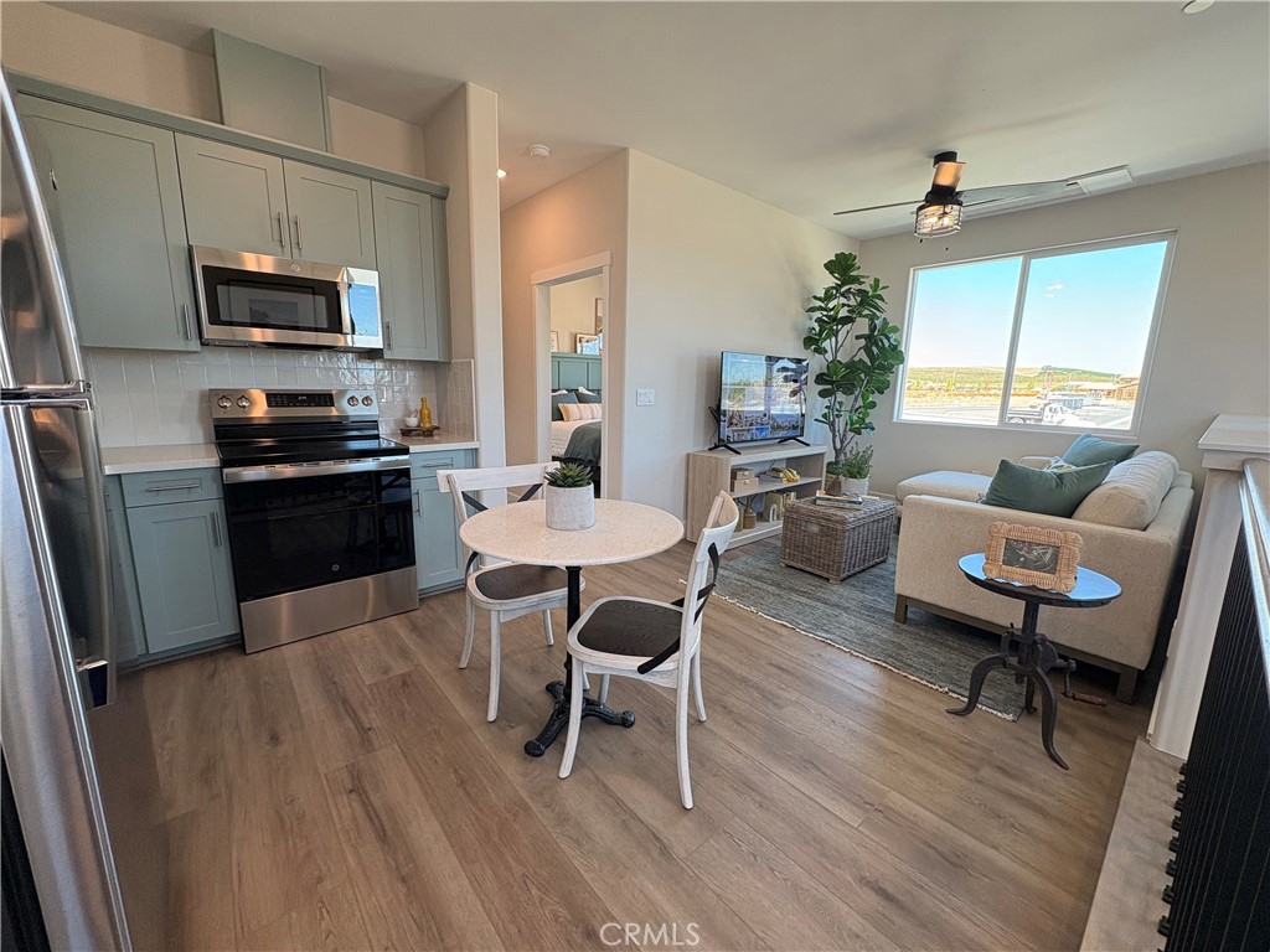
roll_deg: -0.8
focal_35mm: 14
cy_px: 476
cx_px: 635
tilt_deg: -10.5
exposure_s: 1/120
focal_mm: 2.22
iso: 100
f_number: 2.2
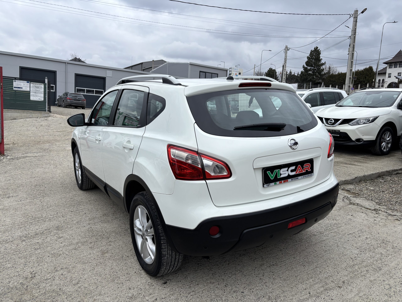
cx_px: 201
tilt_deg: -5.8
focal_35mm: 26
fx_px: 302
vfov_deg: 53.1
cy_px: 151
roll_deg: -3.8
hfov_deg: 67.3
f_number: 1.6
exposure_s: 1/1876
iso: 50
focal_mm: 5.96
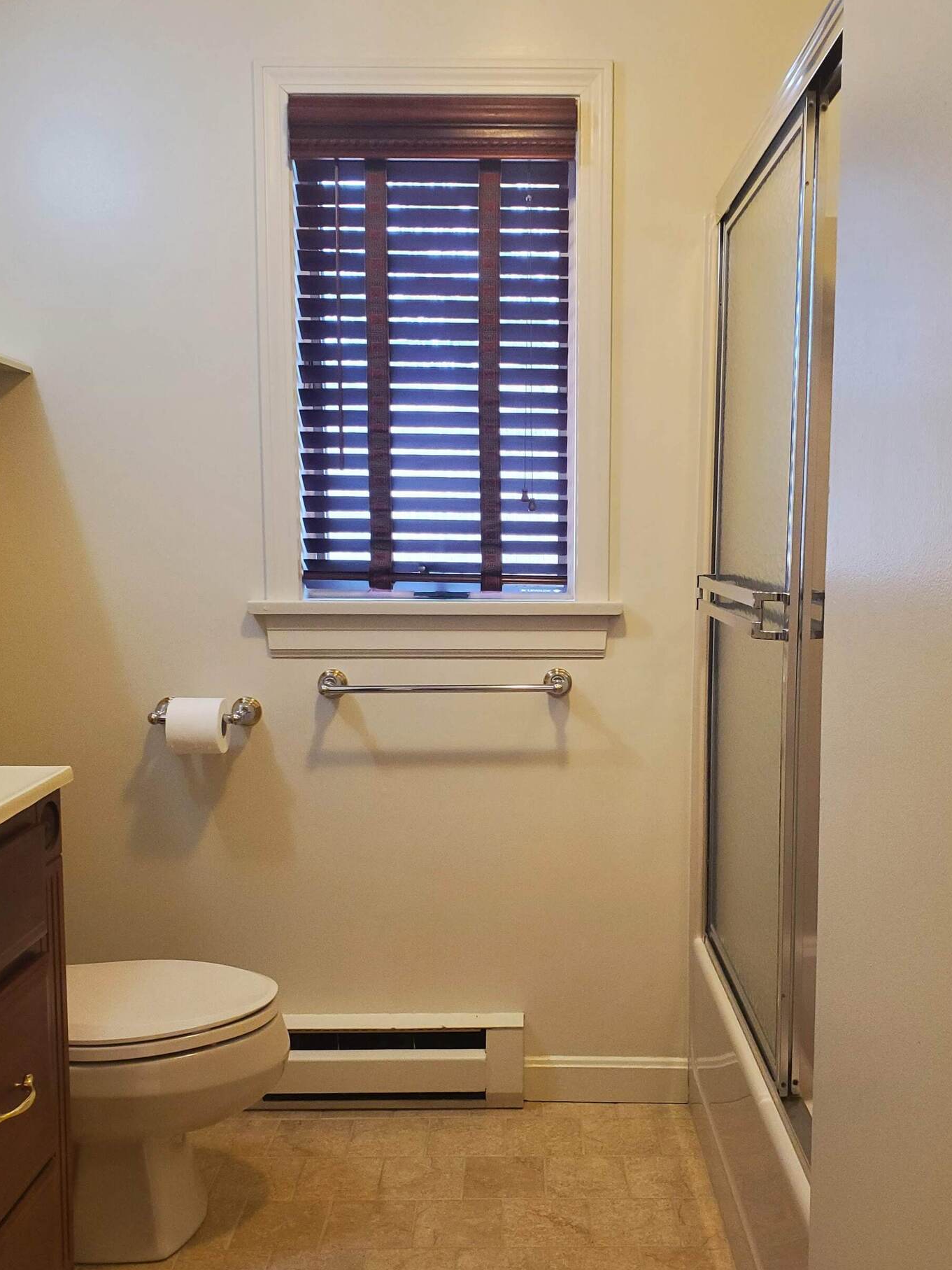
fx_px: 1210
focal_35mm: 33
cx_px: 534
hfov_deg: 42.9
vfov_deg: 55.3
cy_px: 666
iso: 200
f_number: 2.4
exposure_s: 1/40
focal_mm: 4.3
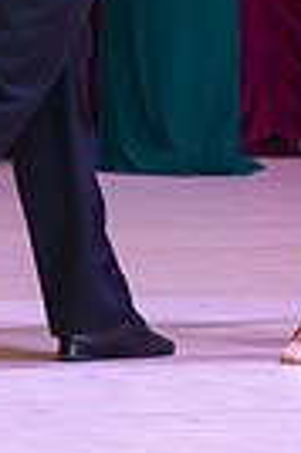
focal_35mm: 432
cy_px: -239
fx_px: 5432
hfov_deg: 3.2
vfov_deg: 4.7
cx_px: -95
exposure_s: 1/250
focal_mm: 85
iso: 1600
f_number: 3.5
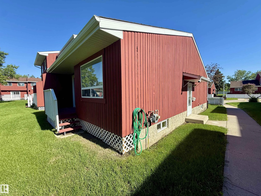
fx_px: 106
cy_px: 98
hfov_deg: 102.1
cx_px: 130
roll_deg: +0.7
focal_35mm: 14
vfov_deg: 85.7
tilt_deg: -1.6
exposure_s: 1/1050
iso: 50
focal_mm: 2.22
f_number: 2.2
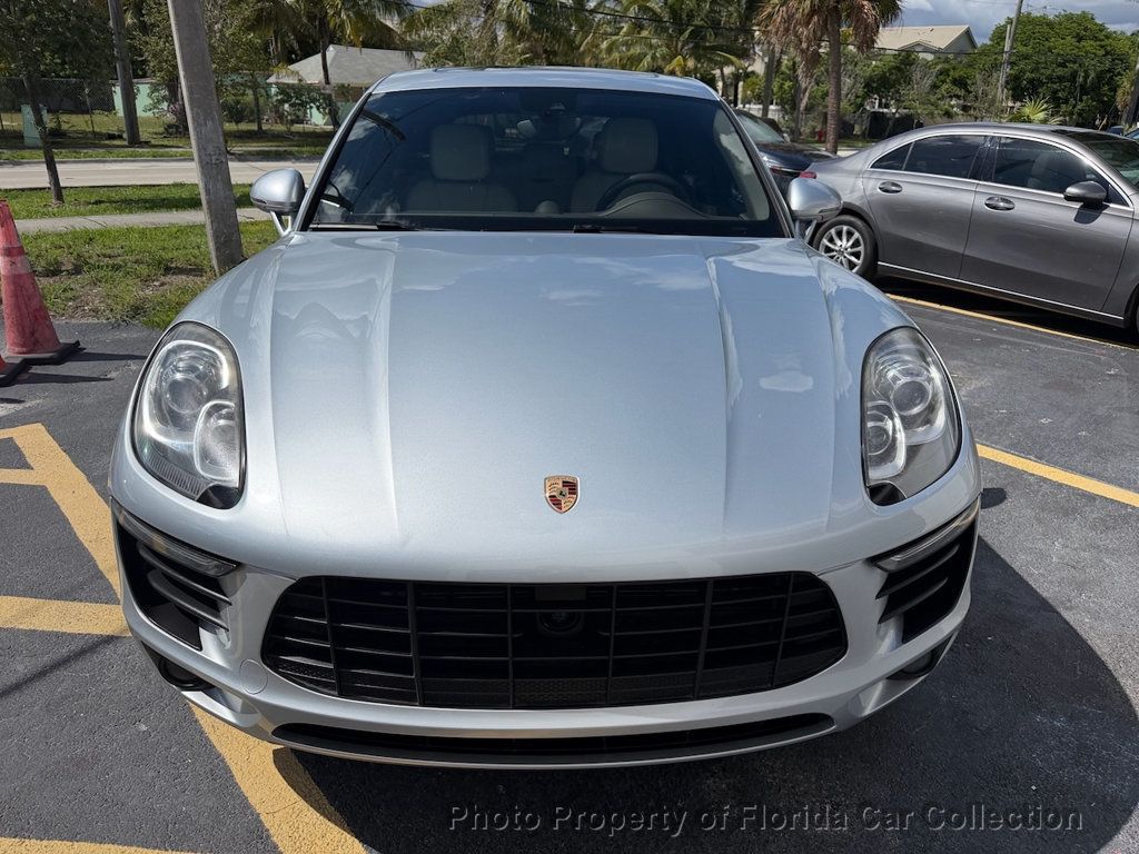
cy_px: 427
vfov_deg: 56.8
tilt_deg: -21.5
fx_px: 790
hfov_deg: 71.6
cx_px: 570
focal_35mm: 24
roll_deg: -2.3
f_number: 1.78
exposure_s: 1/14286
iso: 125
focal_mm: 6.76
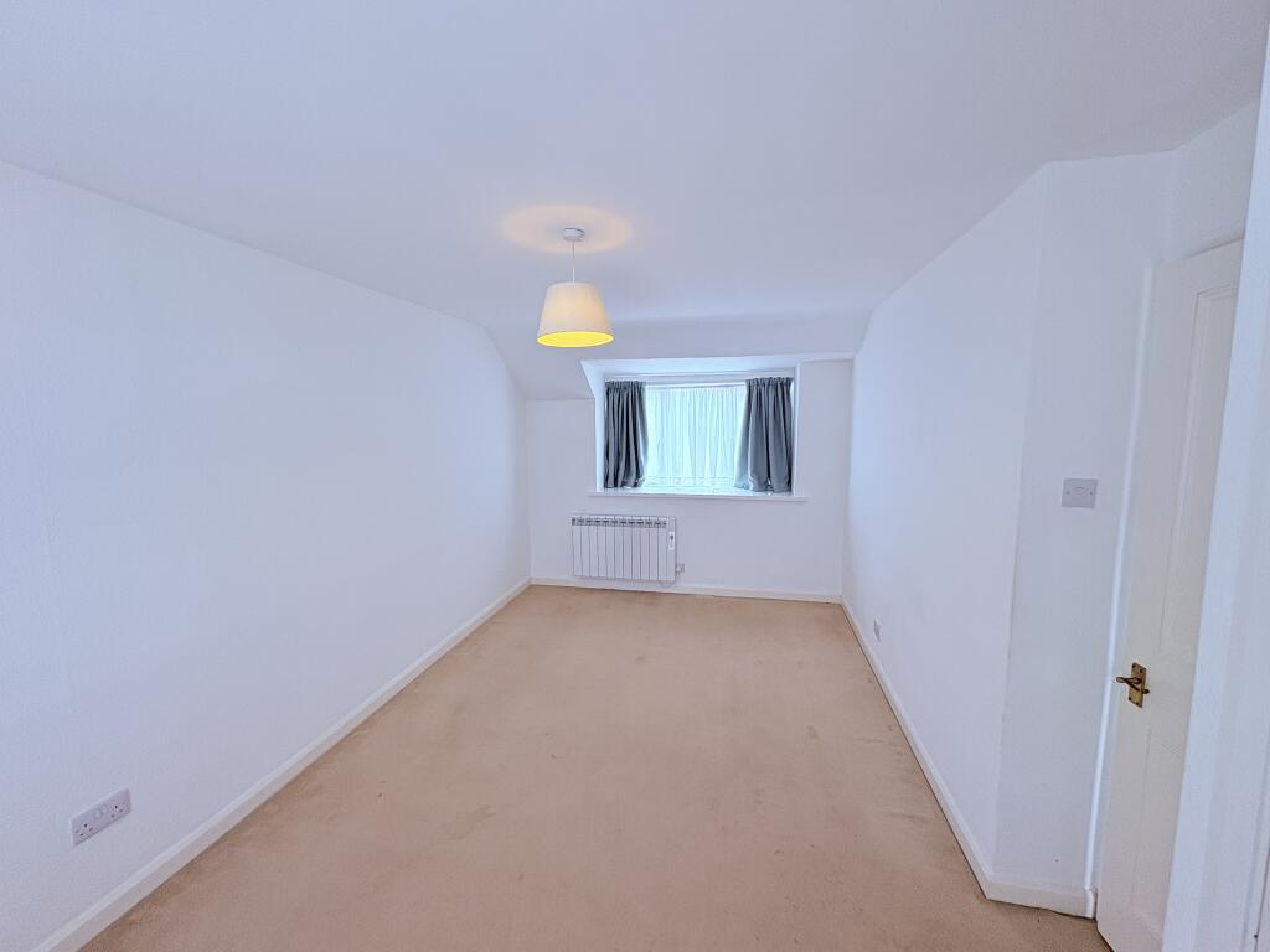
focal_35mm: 14
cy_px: 476
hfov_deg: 102.1
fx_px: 514
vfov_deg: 85.7
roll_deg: -0.3
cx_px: 635
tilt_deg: -6.8
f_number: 2.2
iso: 80
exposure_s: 1/99
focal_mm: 2.22
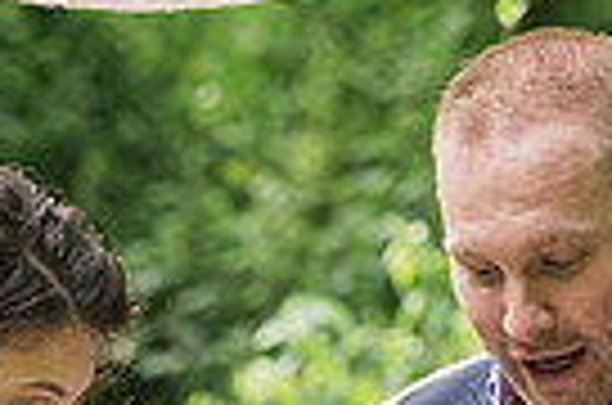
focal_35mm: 312
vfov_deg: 4.4
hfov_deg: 6.6
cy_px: 220
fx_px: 5292
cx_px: 205
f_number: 3.5
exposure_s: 1/320
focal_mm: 70
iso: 500
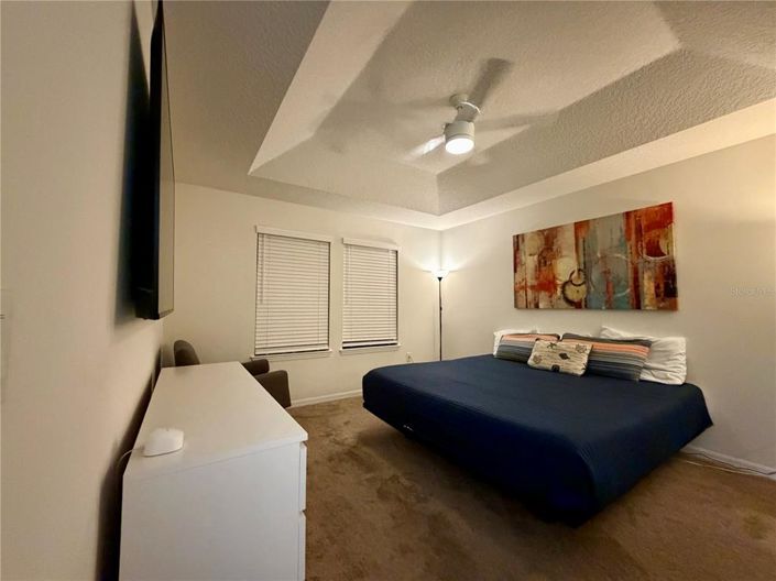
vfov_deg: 85.6
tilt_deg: +3.7
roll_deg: +0.3
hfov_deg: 102.1
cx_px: 388
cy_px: 290
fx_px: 314
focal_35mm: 14
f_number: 2.2
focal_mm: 2.22
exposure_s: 1/60
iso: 1250
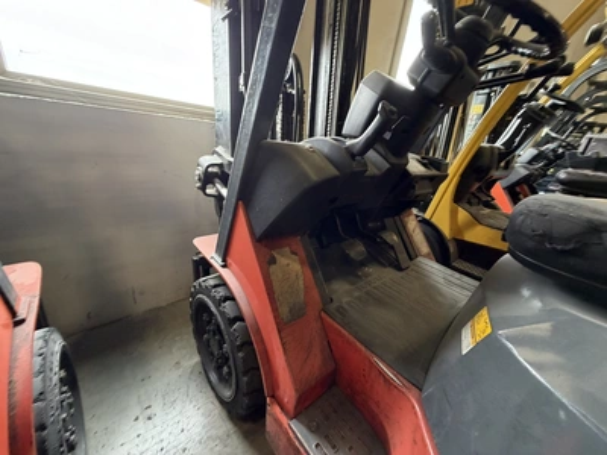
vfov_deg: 85.7
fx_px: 245
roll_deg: -7.3
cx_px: 304
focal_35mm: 14
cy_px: 228
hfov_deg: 102.1
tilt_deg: -21.1
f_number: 2.2
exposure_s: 1/63
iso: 320
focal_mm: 2.22
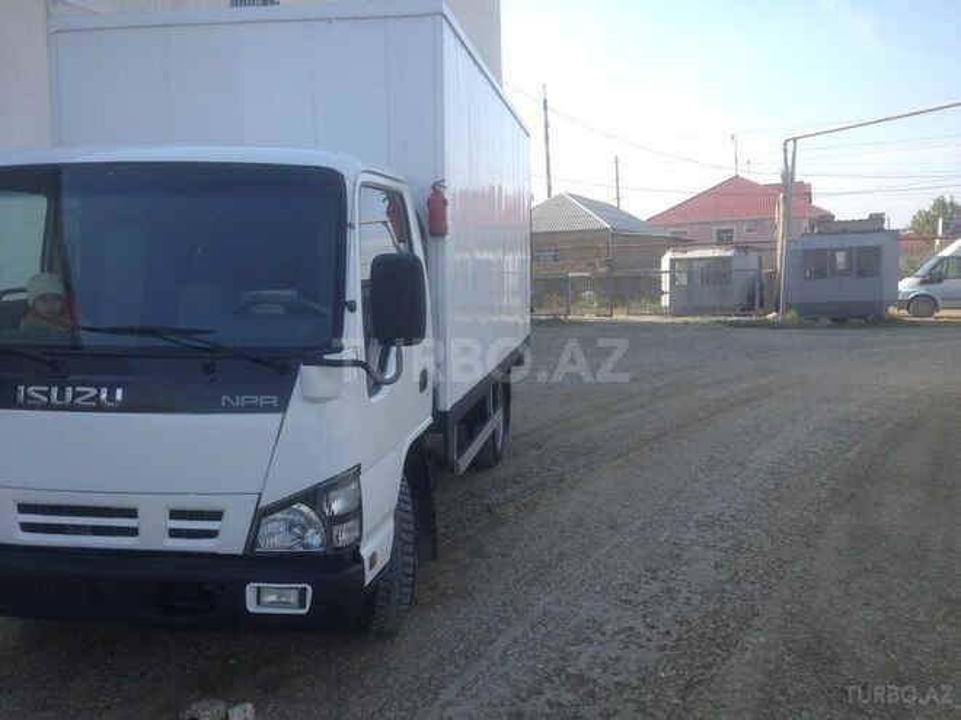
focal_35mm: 33
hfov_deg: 55.4
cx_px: 480
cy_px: 360
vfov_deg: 42.9
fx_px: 916
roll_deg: -1.7
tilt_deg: -4.7
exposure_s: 1/713
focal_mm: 4.12
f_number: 2.4
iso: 50
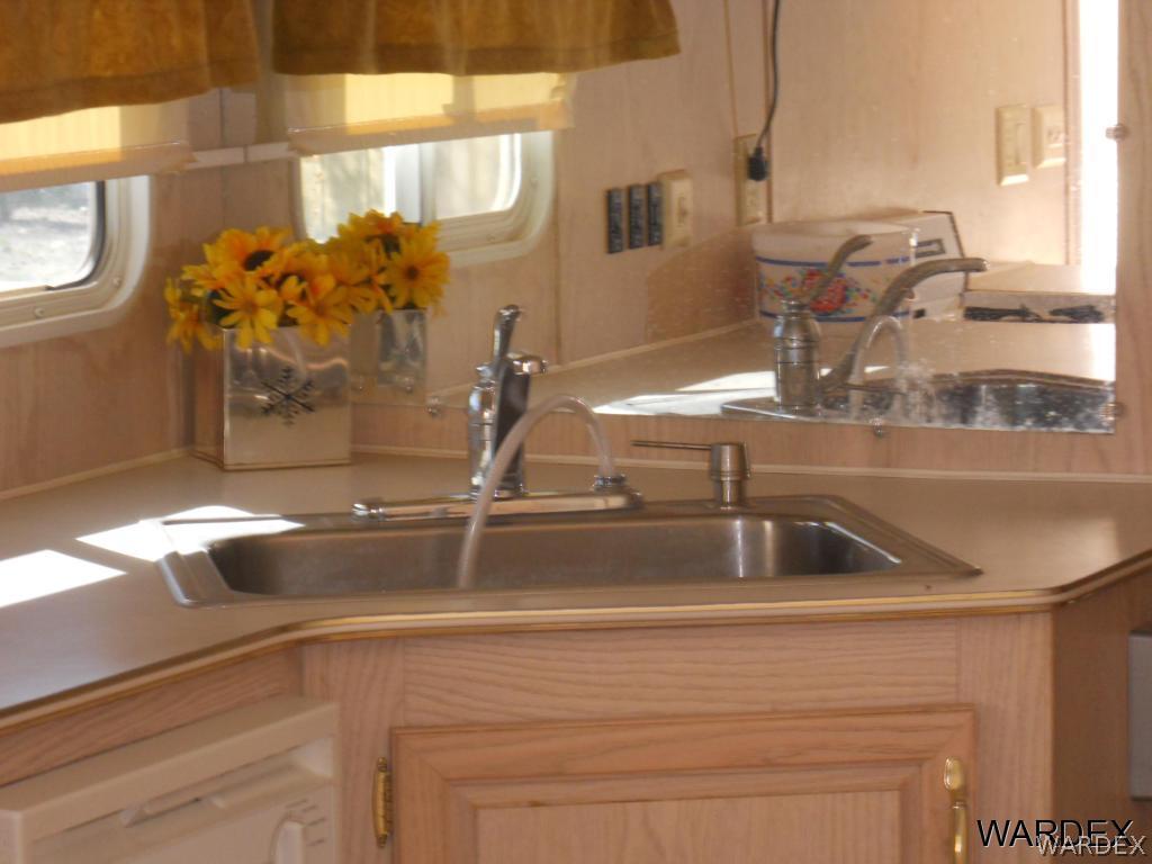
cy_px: 432
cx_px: 576
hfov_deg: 14.1
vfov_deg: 10.6
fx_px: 4659
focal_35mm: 140
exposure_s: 1/60
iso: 320
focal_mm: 25
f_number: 6.6
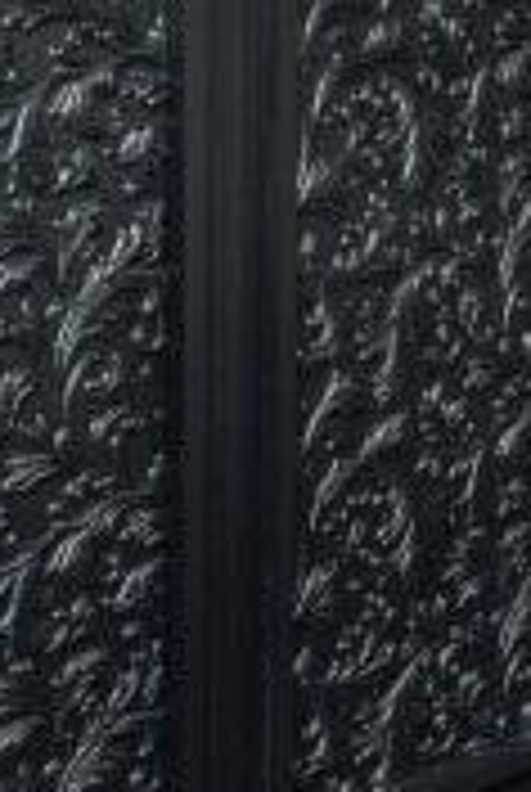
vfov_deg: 17.6
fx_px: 2446
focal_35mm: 111
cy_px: -144
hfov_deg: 10.4
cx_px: 1341
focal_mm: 17
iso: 100
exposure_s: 1
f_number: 8
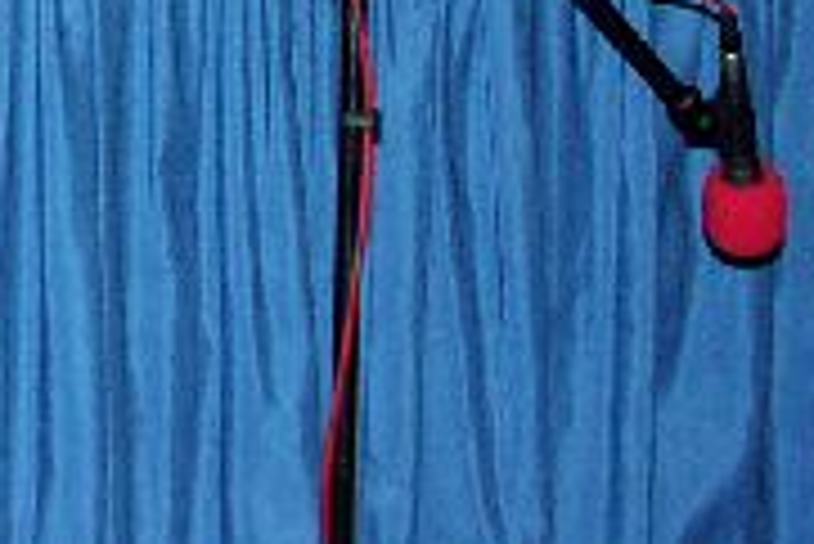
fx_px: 4888
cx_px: -587
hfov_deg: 9.1
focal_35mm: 216
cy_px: -818
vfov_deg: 6.1
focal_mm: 11.8
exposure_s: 1/60.1
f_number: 4.2
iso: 100
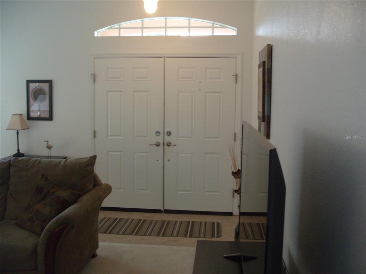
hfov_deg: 52.6
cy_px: 137
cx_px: 183
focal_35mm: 35
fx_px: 370
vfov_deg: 40.7
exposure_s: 1/30
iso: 200
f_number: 2.8
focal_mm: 7.8
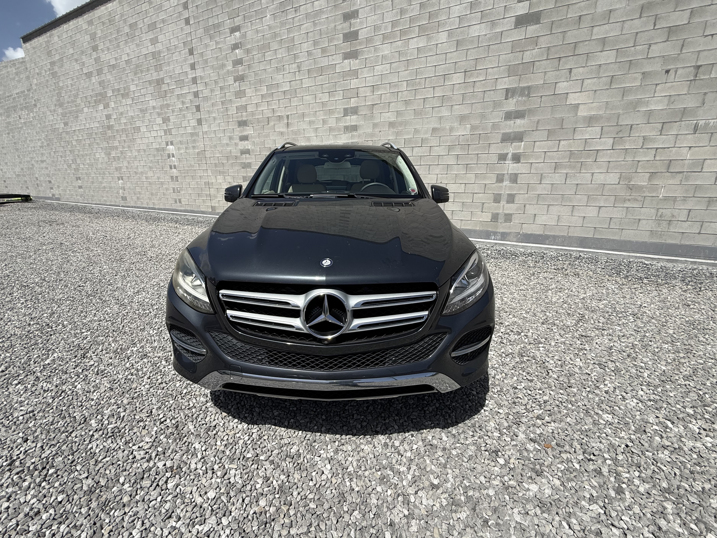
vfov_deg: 81.7
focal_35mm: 15
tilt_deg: -14.7
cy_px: 258
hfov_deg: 98.1
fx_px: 311
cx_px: 343
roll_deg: -0.6
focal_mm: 2.22
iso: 50
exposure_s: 1/2165
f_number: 2.2
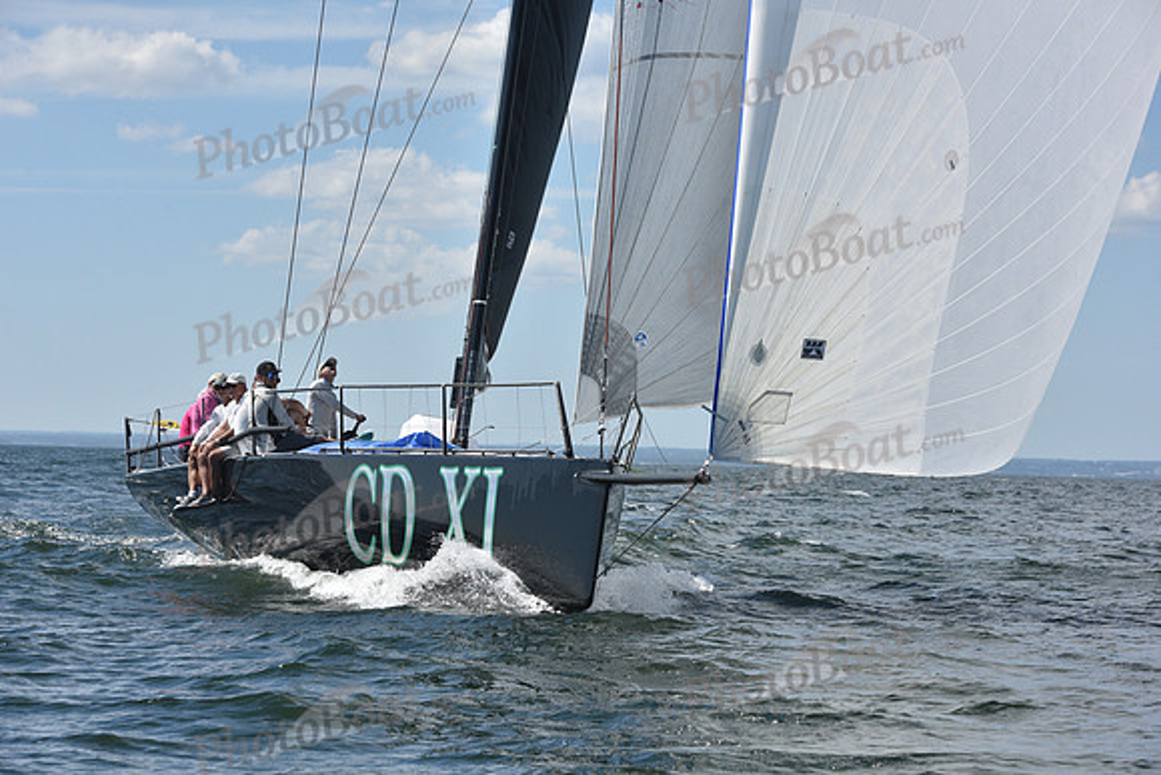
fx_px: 3613
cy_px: 388
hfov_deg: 18.3
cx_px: 580
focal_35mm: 112
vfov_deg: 12.2
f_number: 9
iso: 320
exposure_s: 1/1250
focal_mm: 112
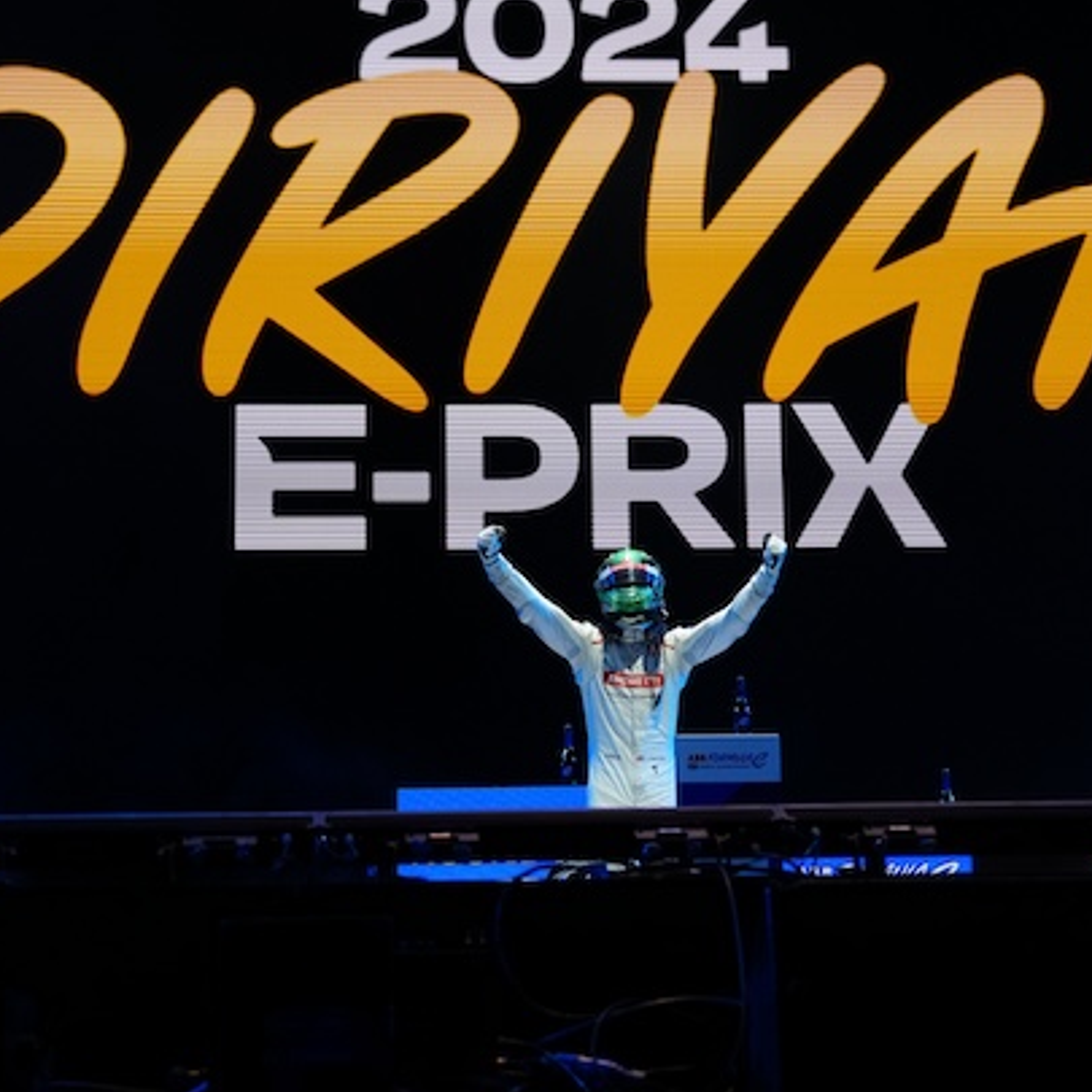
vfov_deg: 20.6
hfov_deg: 20.6
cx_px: 609
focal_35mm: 84
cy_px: 473
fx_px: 2998
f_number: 2.8
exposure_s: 1/640
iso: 1600
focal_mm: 50
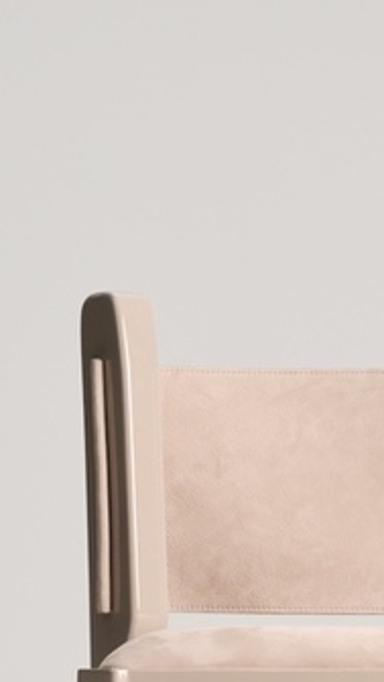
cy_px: 745
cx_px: 360
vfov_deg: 8.7
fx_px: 4453
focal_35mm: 246
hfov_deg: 4.9
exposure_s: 1/125
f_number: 13
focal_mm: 100
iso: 1600
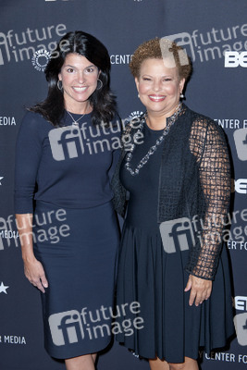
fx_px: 494
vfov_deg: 41.1
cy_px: 185
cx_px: 124
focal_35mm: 48
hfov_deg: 28.1
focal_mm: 48
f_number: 4.5
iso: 400
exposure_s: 1/320
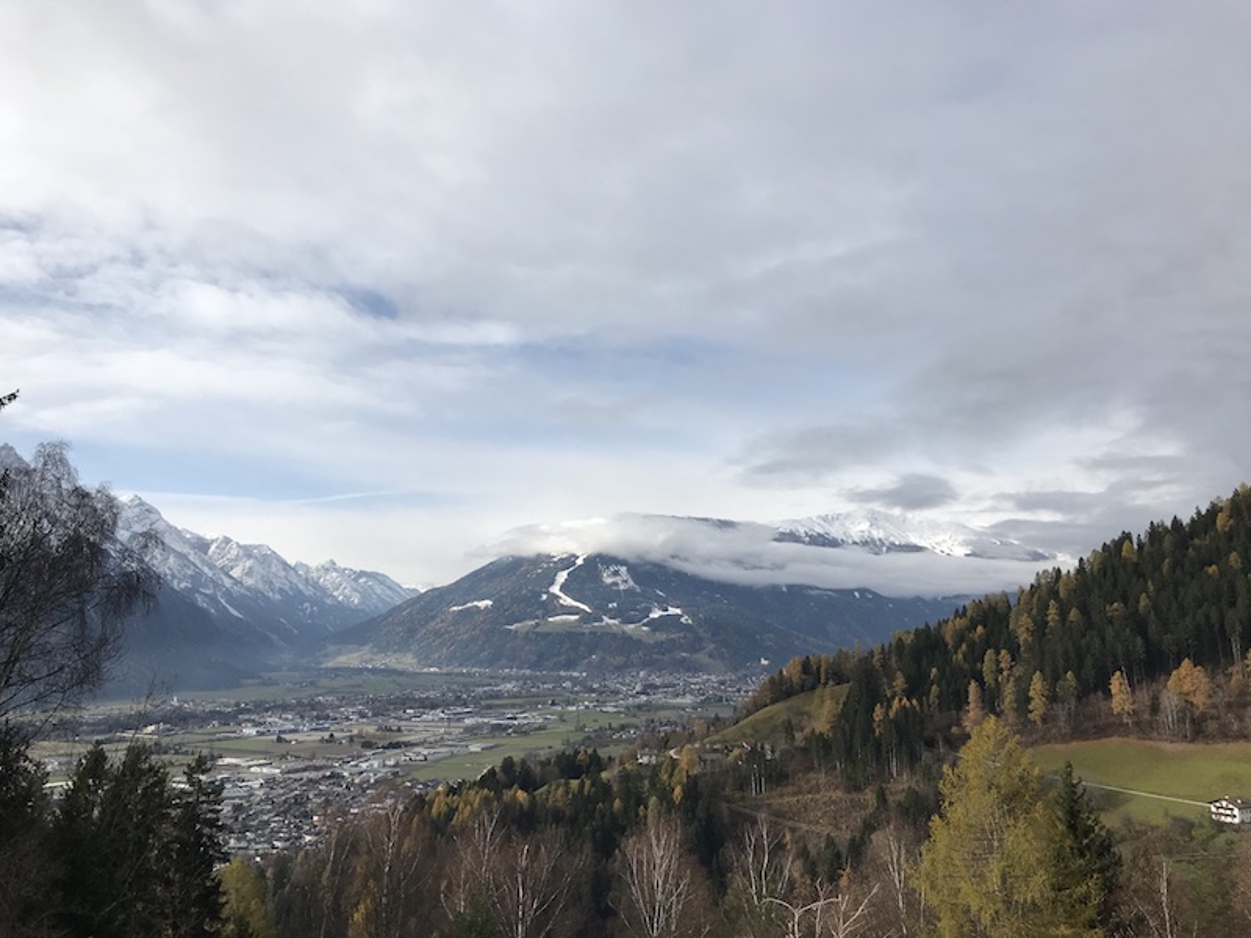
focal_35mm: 28
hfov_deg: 63.4
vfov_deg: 49.7
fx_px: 1012
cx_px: 626
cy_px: 469
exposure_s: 1/3300
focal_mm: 3.99
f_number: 1.8
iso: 20
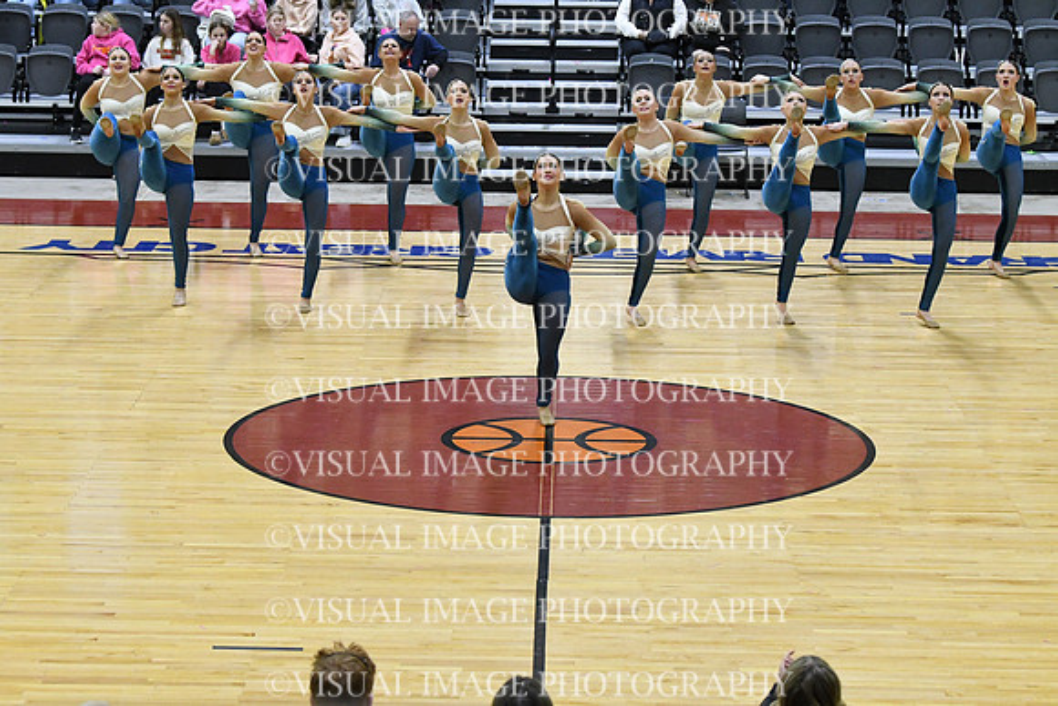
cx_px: 529
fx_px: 3086
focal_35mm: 105
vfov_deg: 13.0
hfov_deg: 19.5
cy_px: 353
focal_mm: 70
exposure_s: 1/500
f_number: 4
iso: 6400
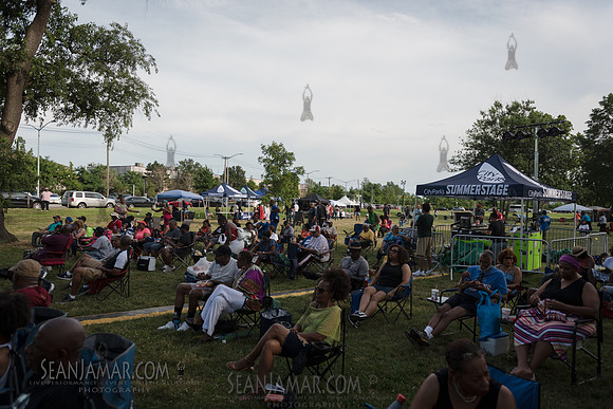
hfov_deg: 73.7
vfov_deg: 53.2
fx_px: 409
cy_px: 204
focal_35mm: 24
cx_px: 306
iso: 250
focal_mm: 24
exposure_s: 1/2000
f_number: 4
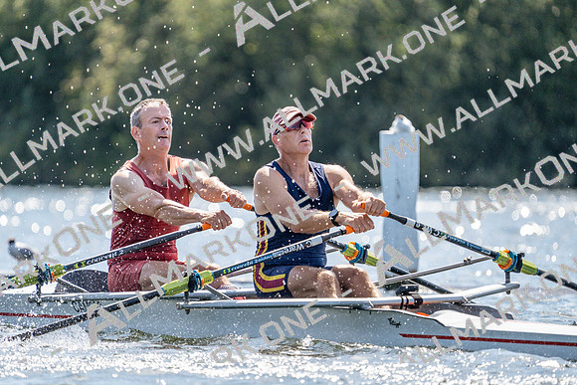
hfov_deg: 4.0
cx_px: 288
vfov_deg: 2.7
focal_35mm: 518
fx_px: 8304
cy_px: 192
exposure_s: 1/2000
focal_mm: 518
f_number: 6.3
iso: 500
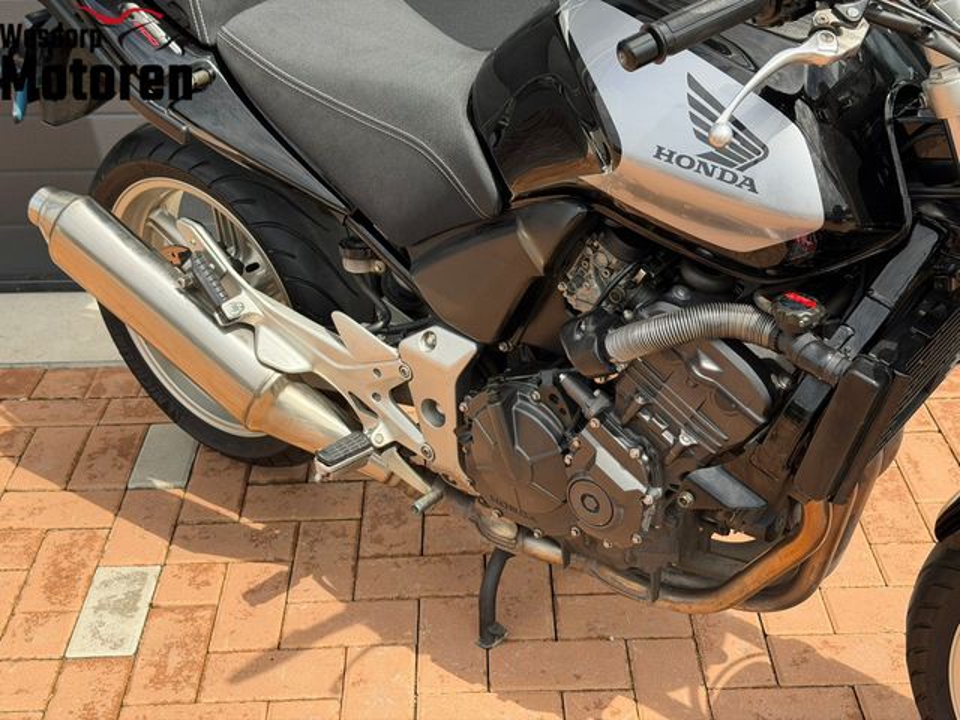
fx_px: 1331
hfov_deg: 39.7
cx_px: 480
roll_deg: -0.6
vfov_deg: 30.3
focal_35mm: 48
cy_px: 360
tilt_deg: -31.2
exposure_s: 1/2088
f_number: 1.78
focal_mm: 6.76
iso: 64
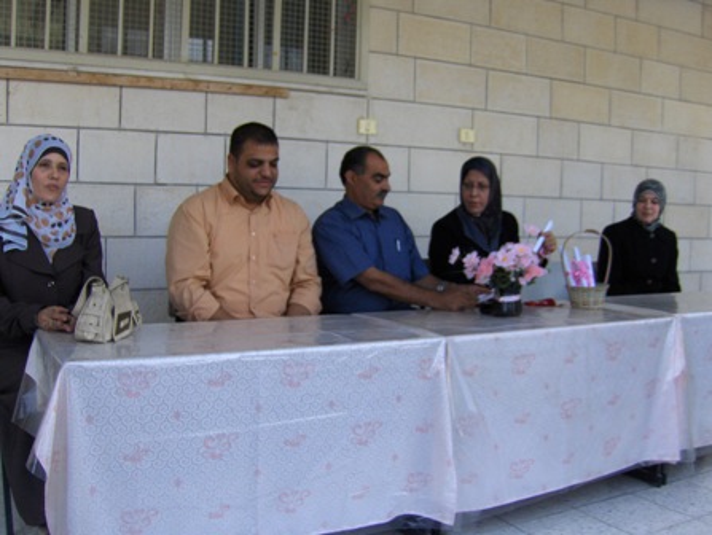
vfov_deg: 40.8
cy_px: 268
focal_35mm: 35
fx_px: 720
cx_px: 356
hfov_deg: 52.6
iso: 100
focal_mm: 7.5
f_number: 3.5
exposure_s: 1/262
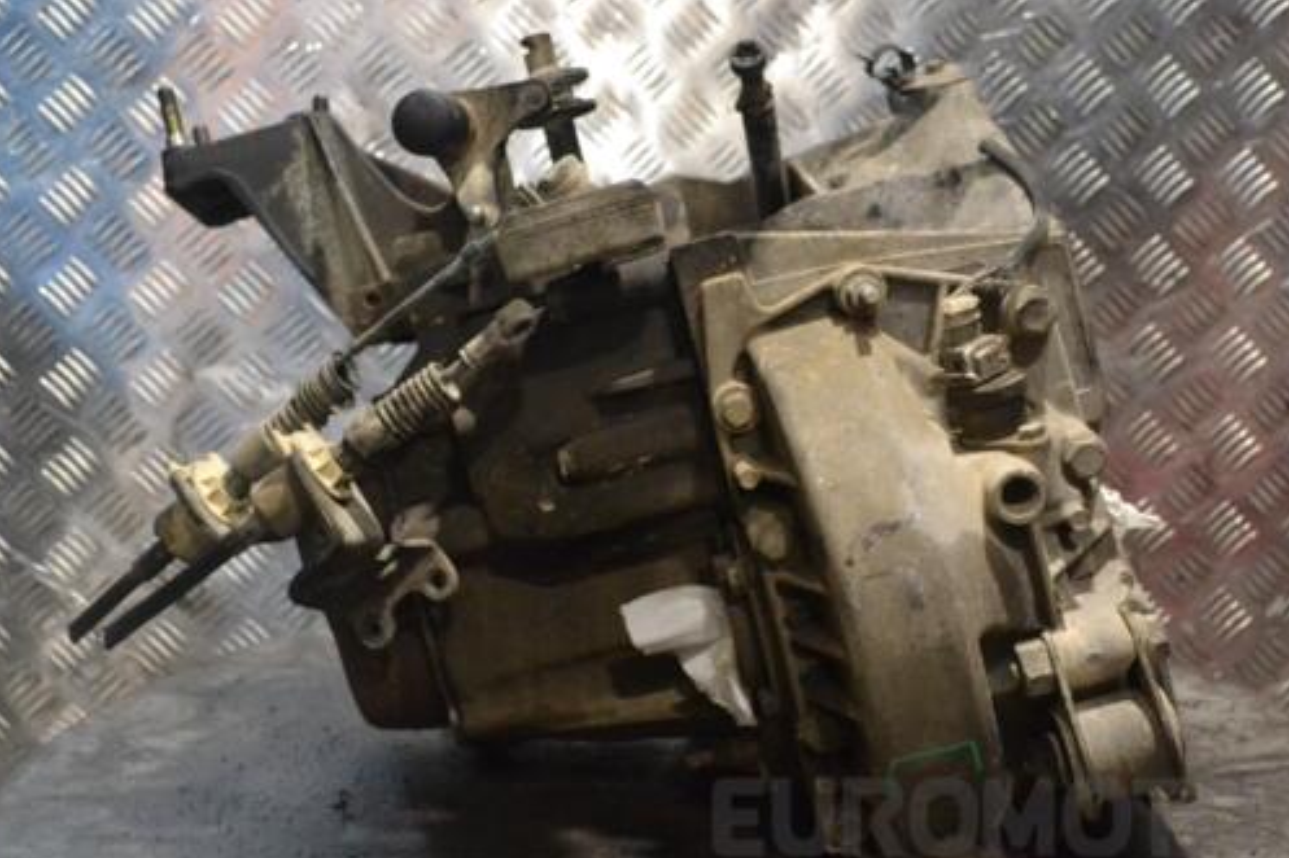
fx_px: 2076
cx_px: 664
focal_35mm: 58
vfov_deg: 23.4
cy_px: 472
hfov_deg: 34.5
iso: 3200
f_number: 5
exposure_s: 1/100
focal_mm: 32
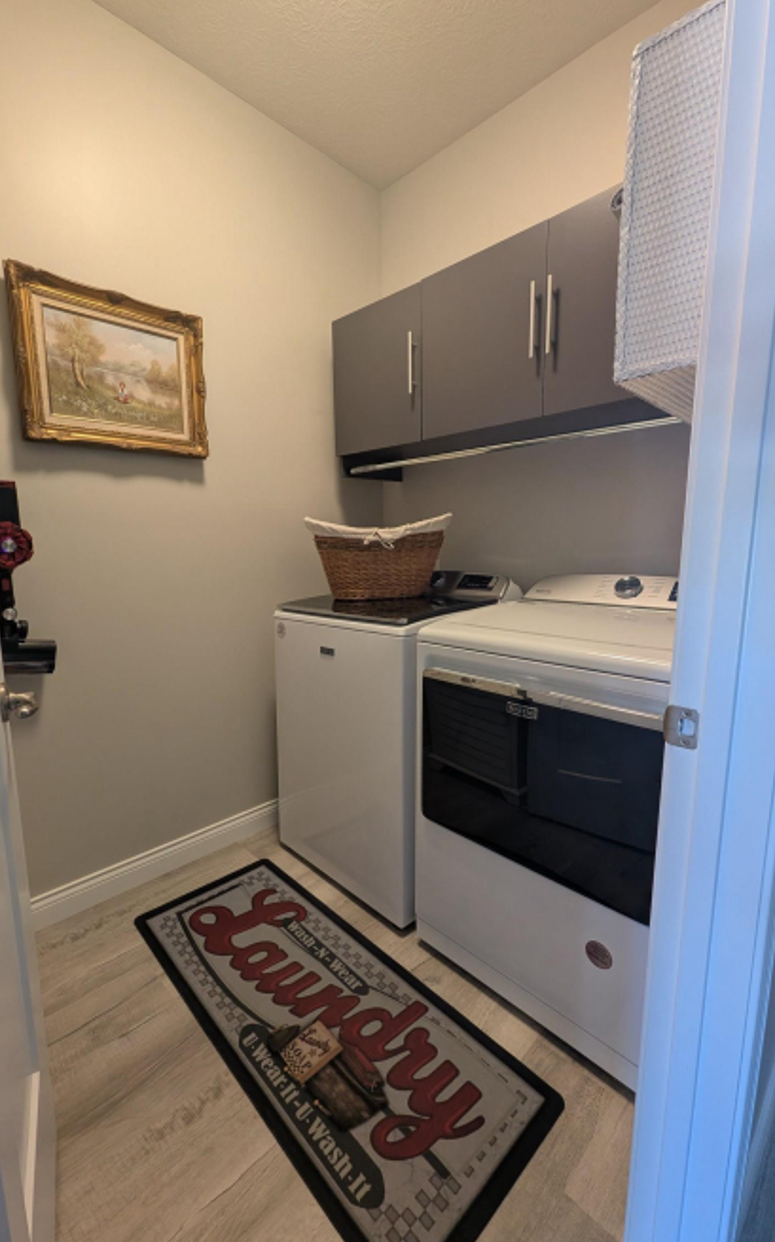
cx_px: 366
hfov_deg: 78.5
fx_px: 473
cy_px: 626
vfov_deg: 105.3
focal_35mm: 14
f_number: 2.2
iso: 75
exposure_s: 1/24
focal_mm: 1.95
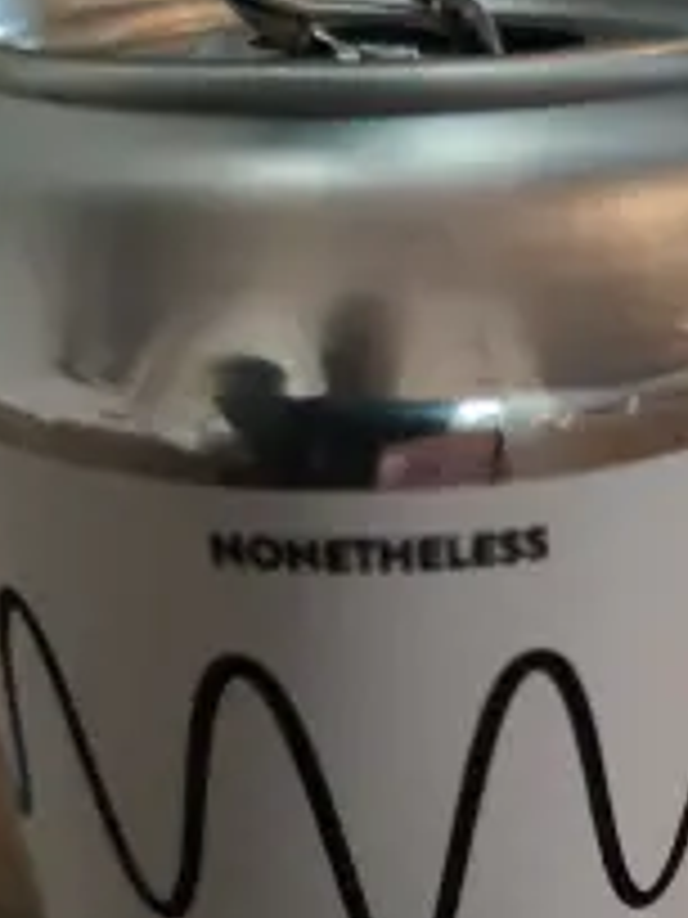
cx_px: 486
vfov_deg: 39.2
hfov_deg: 30.5
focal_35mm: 47
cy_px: 702
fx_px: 1246
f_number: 2.2
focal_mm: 5.59
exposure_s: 1/50
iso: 500
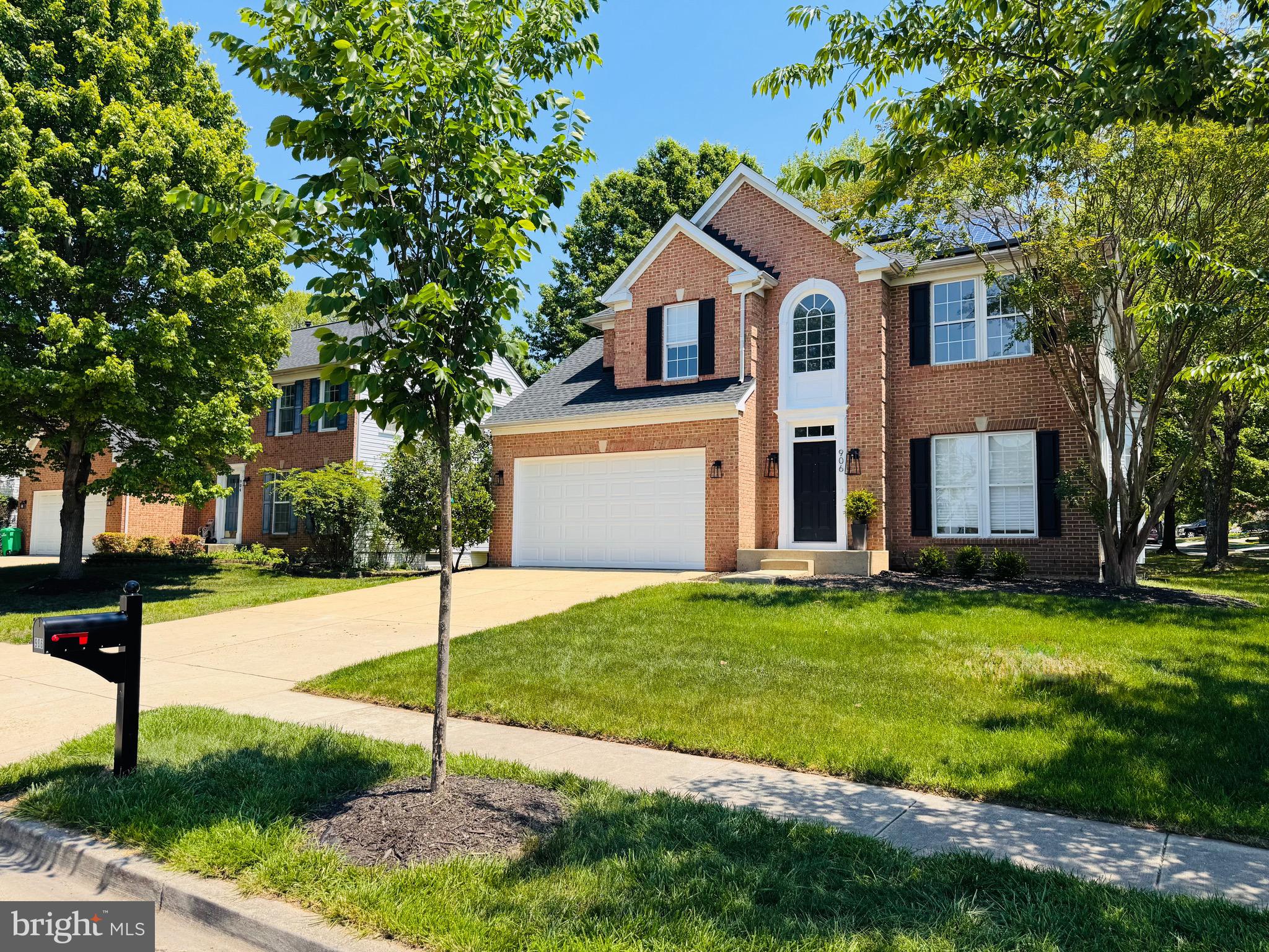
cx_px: 634
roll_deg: -1.1
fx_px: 880
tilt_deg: +4.2
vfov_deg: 56.8
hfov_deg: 71.6
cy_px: 476
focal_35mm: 24
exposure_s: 1/2506
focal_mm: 6.76
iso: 80
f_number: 1.78
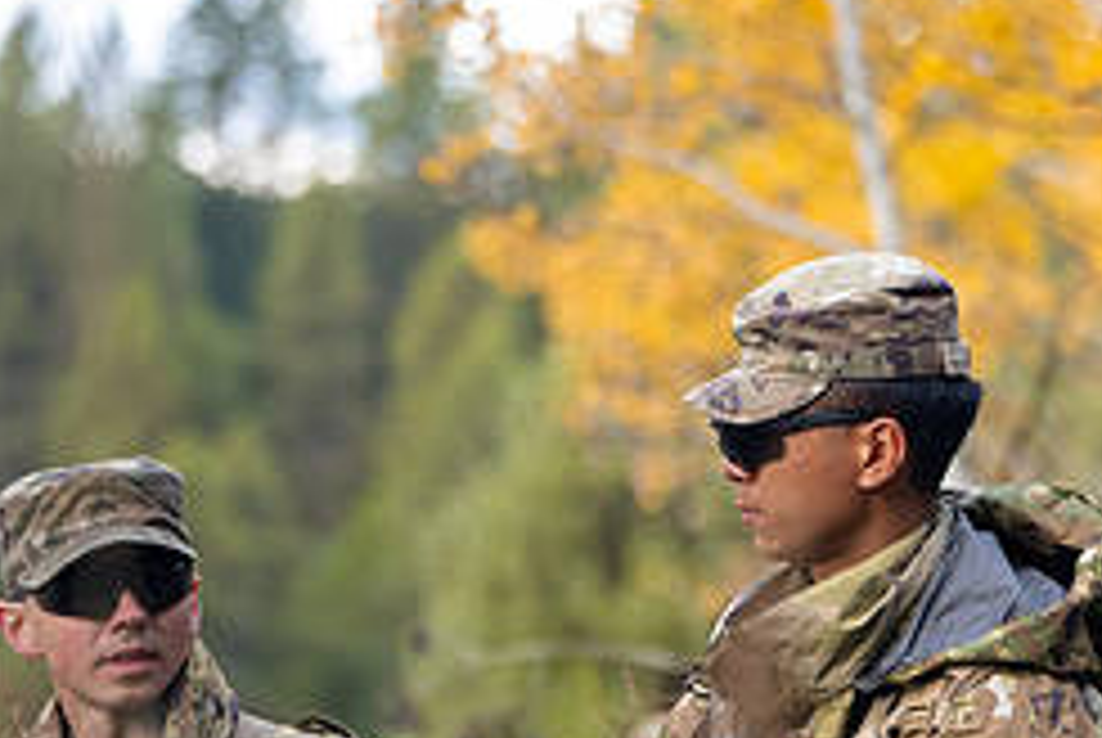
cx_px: 1075
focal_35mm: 260
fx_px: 7968
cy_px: 515
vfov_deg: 5.3
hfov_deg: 7.9
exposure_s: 1/800
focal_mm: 110
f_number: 2.8
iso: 1000
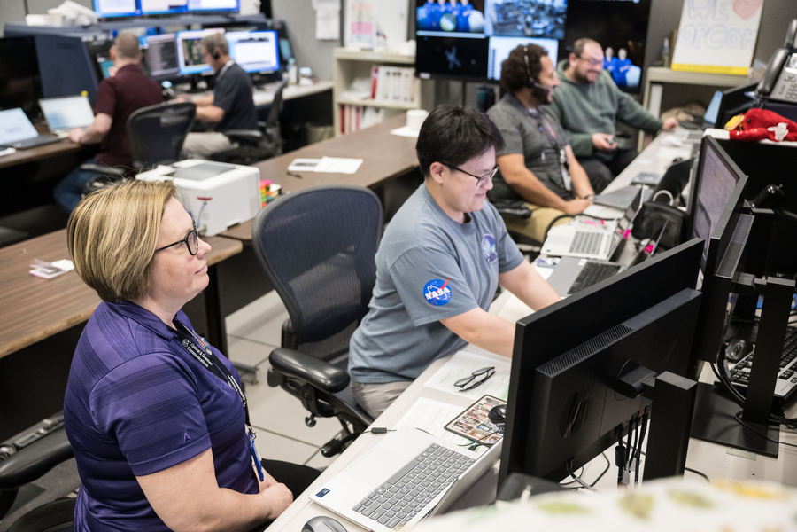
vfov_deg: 38.4
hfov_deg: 55.1
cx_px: 398
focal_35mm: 34
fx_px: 764
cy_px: 266
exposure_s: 1/250
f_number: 3.2
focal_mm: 34.5
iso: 2500
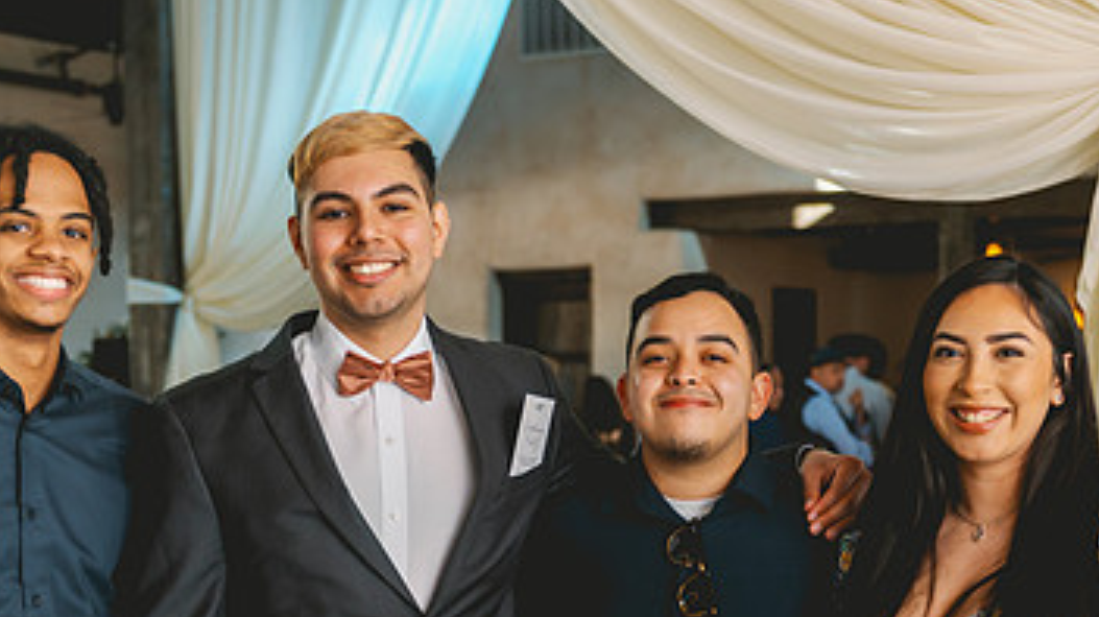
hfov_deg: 27.2
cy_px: 568
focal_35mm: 78
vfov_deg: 15.3
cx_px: 557
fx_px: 2272
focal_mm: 45
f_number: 3.2
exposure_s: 1/160
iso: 500
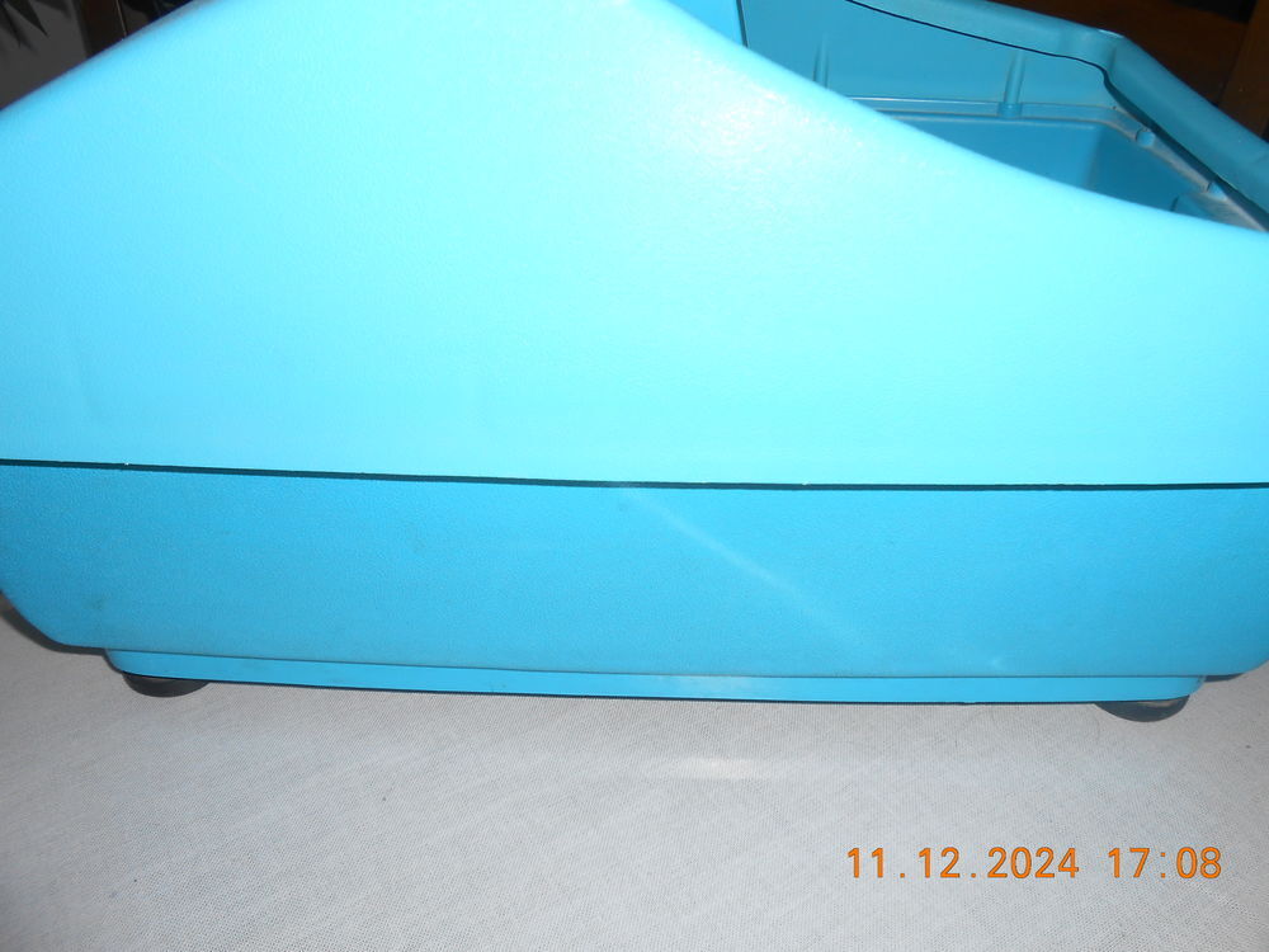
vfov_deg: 53.1
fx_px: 953
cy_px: 476
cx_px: 634
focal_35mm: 26
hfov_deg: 67.3
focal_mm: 4.6
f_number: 3.5
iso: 80
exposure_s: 1/25
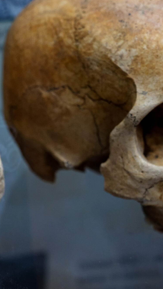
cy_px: 111
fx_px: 915
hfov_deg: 10.0
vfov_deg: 18.0
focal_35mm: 119
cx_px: -26
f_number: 4
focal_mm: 59
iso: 2000
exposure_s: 1/200
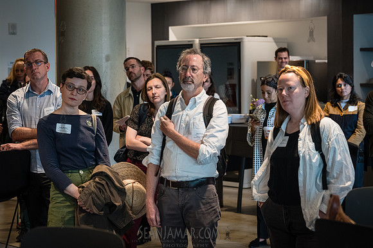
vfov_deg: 15.1
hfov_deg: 22.5
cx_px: 187
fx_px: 937
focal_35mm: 90
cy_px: 108
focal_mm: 79
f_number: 4
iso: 5000
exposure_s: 1/250
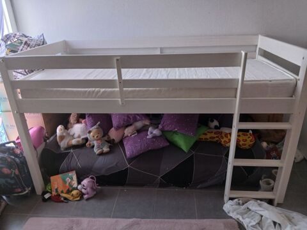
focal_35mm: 26
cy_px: 115
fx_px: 231
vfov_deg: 53.1
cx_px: 154
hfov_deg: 67.3
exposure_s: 1/40
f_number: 1.8
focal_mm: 3.98
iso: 250
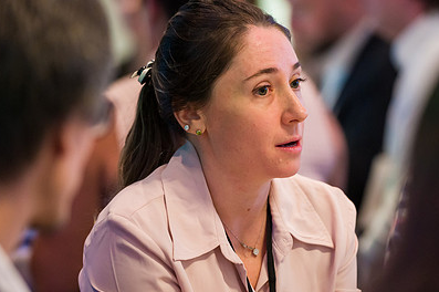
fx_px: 3570
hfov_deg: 7.0
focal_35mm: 293
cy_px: 160
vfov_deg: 4.7
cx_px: 243
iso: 3200
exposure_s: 1/200
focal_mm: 200
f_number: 3.2
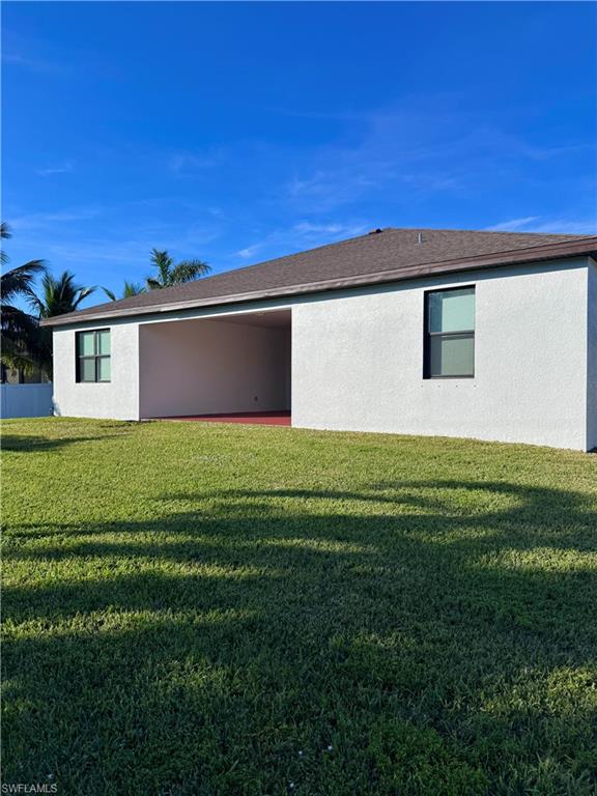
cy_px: 398
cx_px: 298
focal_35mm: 24
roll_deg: +0.2
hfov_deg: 56.8
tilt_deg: -0.3
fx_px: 552
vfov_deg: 71.6
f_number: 1.78
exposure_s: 1/5814
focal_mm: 6.76
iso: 80
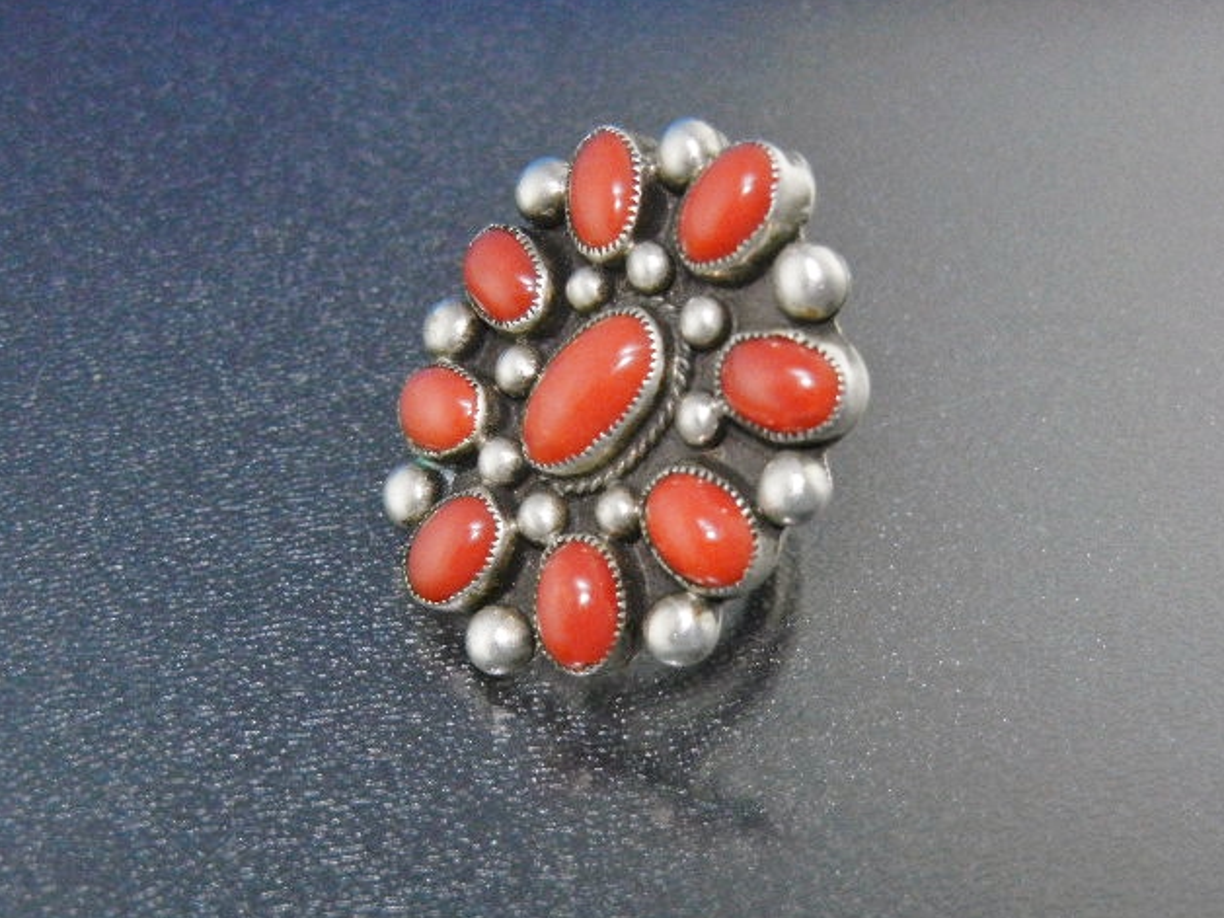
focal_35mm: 53
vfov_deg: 27.5
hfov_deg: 36.2
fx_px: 1874
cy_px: 458
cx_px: 608
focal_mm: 9.3
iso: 800
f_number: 7.8
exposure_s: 1/30
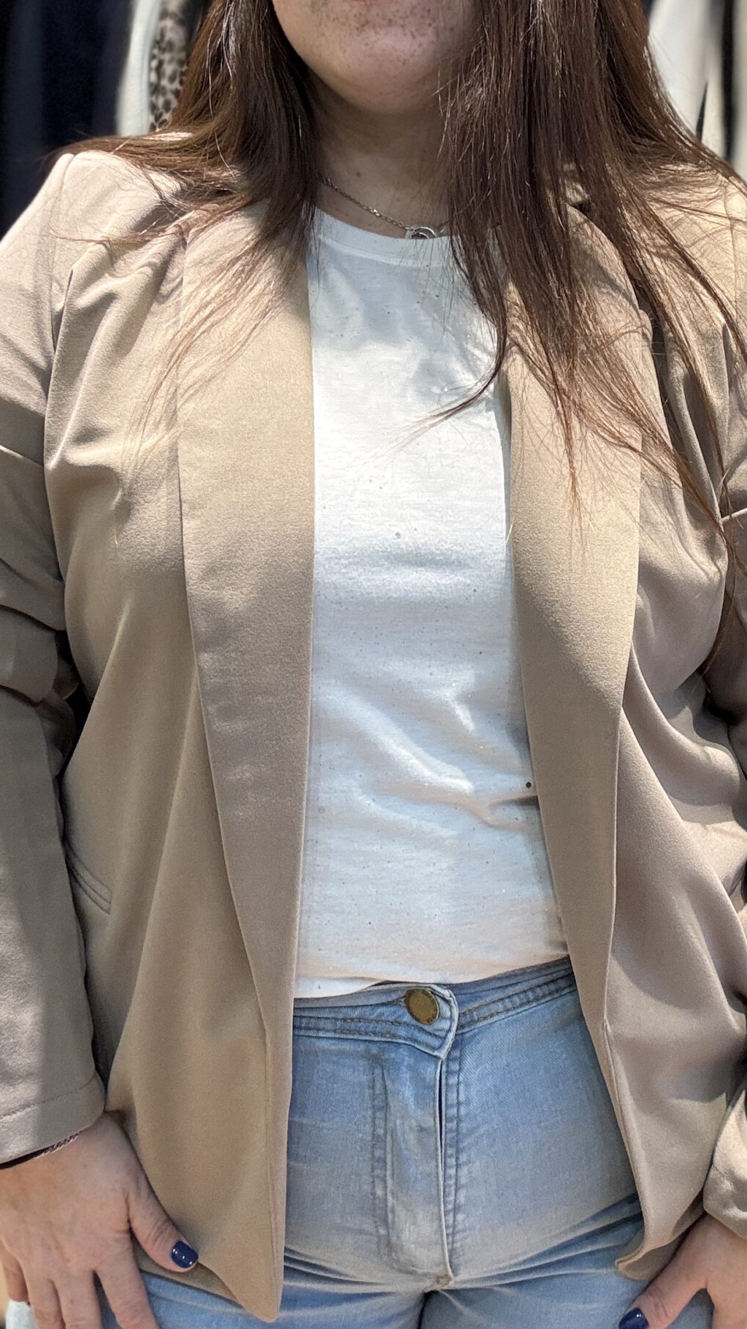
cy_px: 541
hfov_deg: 26.0
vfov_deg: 44.4
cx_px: 381
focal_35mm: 46
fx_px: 1620
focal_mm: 2.69
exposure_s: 1/50
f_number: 1.9
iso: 125
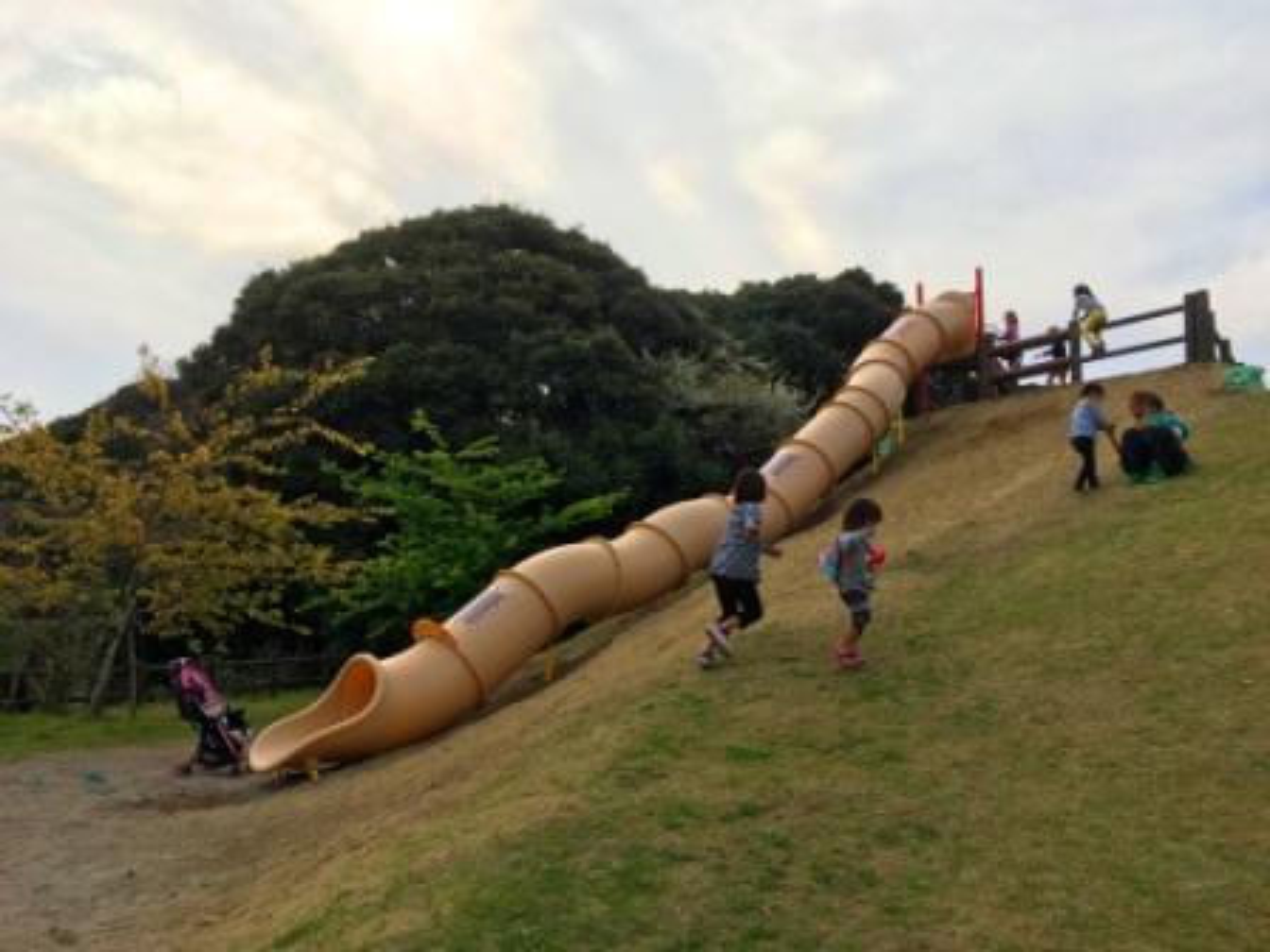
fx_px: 1064
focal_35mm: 29
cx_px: 635
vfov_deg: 48.2
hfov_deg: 61.7
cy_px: 476
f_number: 2.2
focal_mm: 4.15
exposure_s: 1/1183
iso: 25
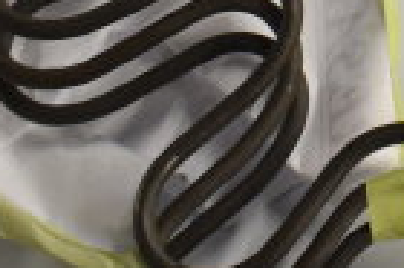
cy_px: -143
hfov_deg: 15.7
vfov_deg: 11.1
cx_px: 635
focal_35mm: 118
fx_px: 1323
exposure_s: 1/30
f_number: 3.5
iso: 720
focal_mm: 18
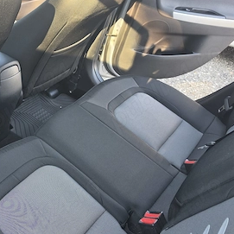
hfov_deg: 33.3
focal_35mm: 45
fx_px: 344
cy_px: 97
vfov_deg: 37.4
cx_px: -16
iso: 50
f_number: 1.4
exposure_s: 1/180
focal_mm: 6.5
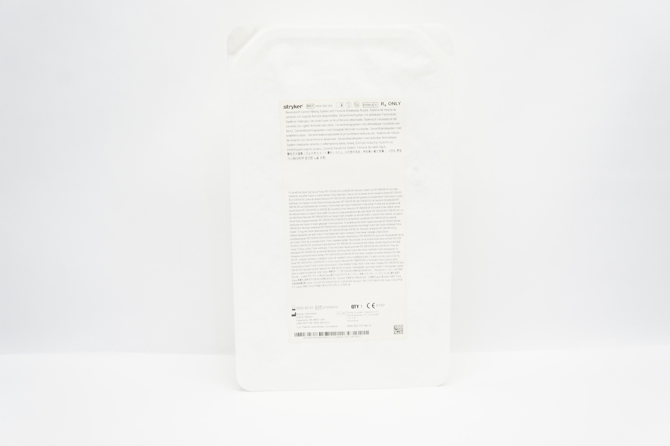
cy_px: 223
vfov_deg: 41.6
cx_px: 335
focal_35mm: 32
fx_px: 586
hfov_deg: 59.5
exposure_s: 1/60
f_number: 6.3
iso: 800
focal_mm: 21
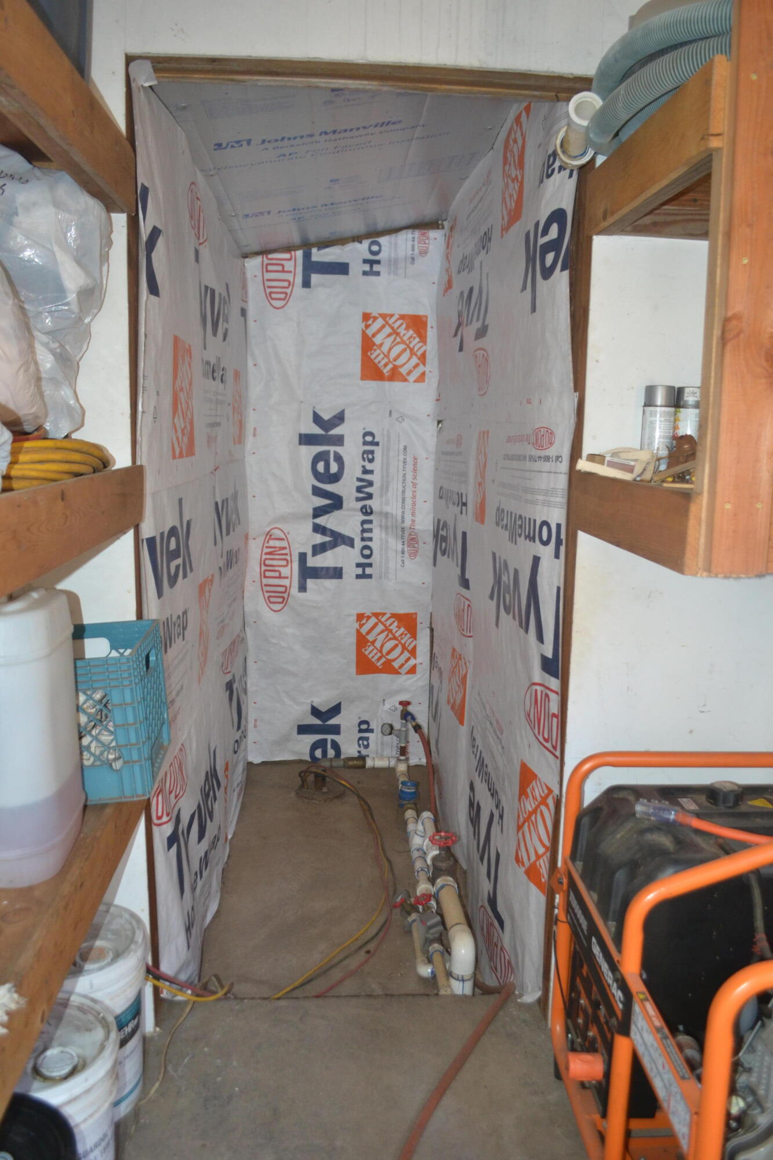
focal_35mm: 27
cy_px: 580
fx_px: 870
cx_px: 386
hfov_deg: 47.9
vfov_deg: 67.4
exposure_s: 1/30
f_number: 3.5
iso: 800
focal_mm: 18
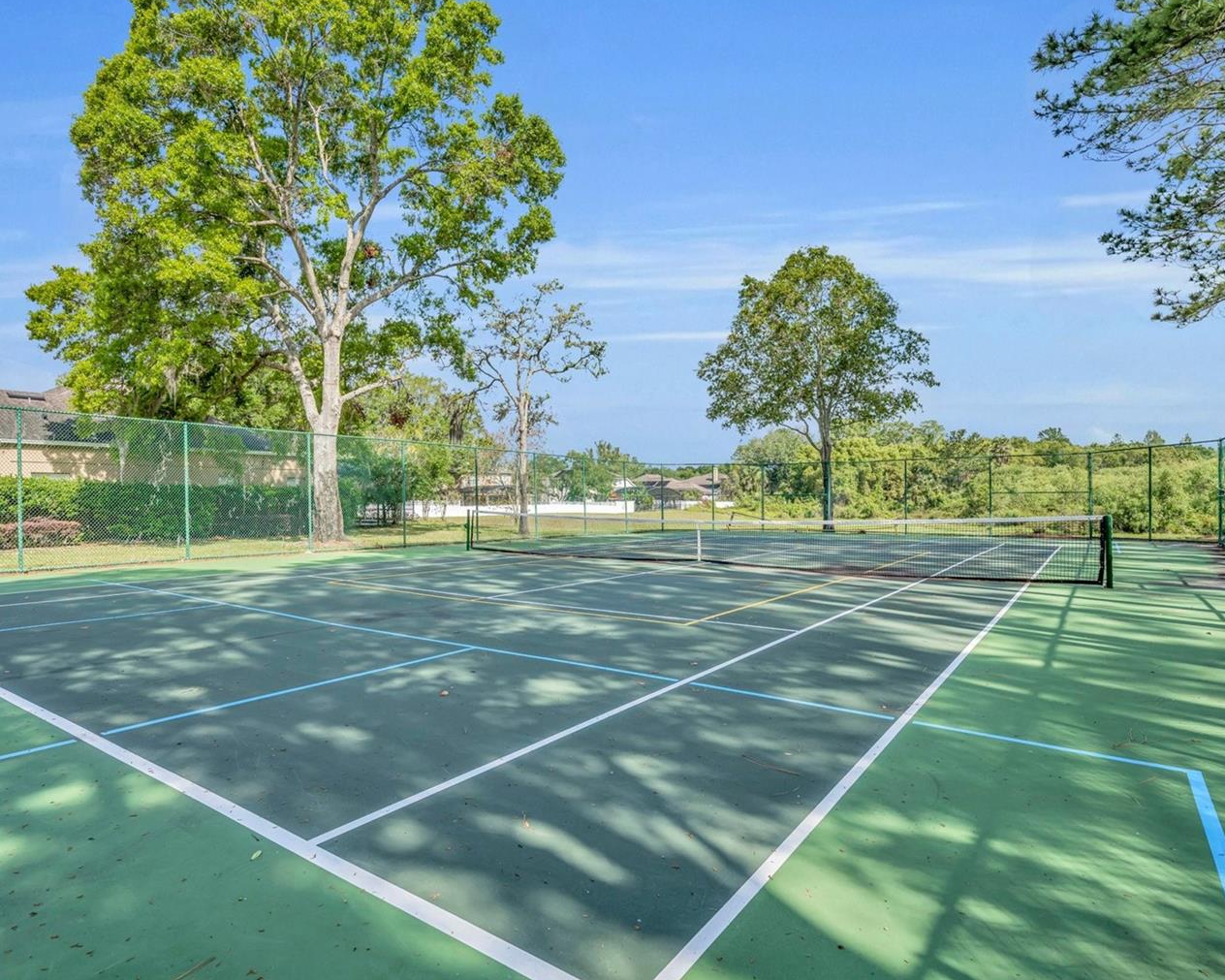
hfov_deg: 82.8
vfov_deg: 70.8
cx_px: 527
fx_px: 689
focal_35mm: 19
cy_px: 490
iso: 100
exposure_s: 1/320
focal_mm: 16
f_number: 6.3
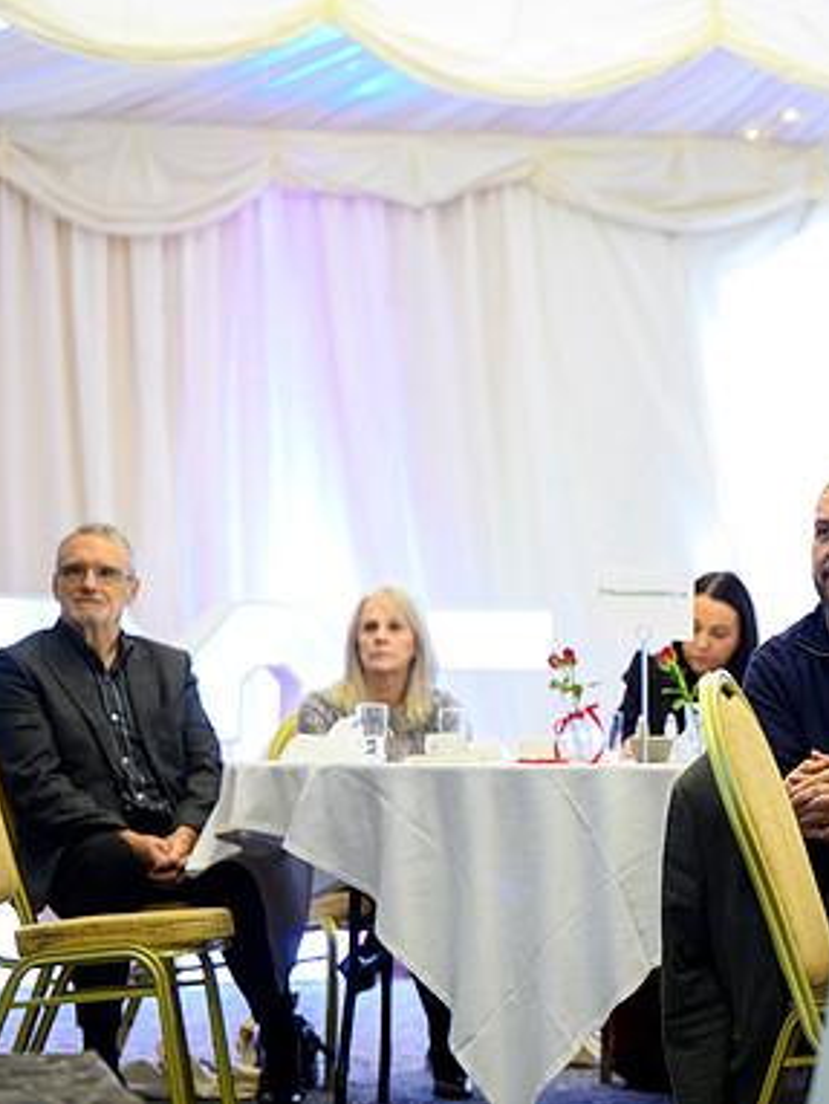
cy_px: 549
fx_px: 4465
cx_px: 737
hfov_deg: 10.6
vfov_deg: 14.1
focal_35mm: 140
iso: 12800
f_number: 2.8
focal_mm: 93
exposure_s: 1/200
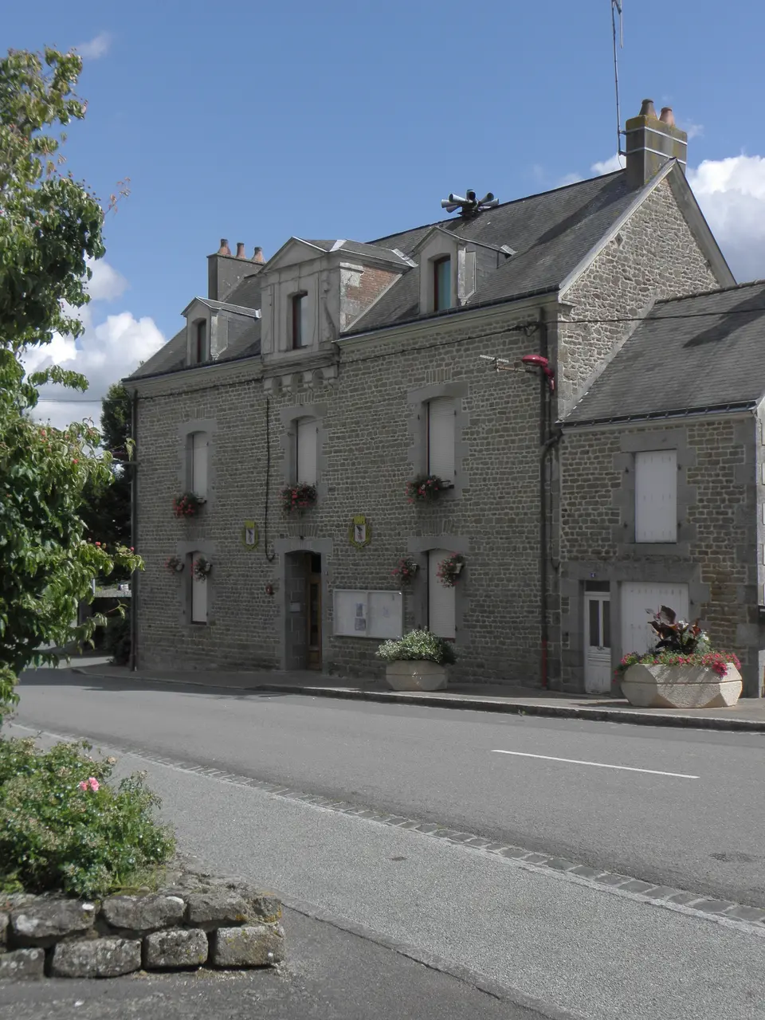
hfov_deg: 35.1
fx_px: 1208
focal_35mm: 41
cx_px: 382
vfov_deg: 45.8
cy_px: 510
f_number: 3.5
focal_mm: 7.31
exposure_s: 1/800
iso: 64
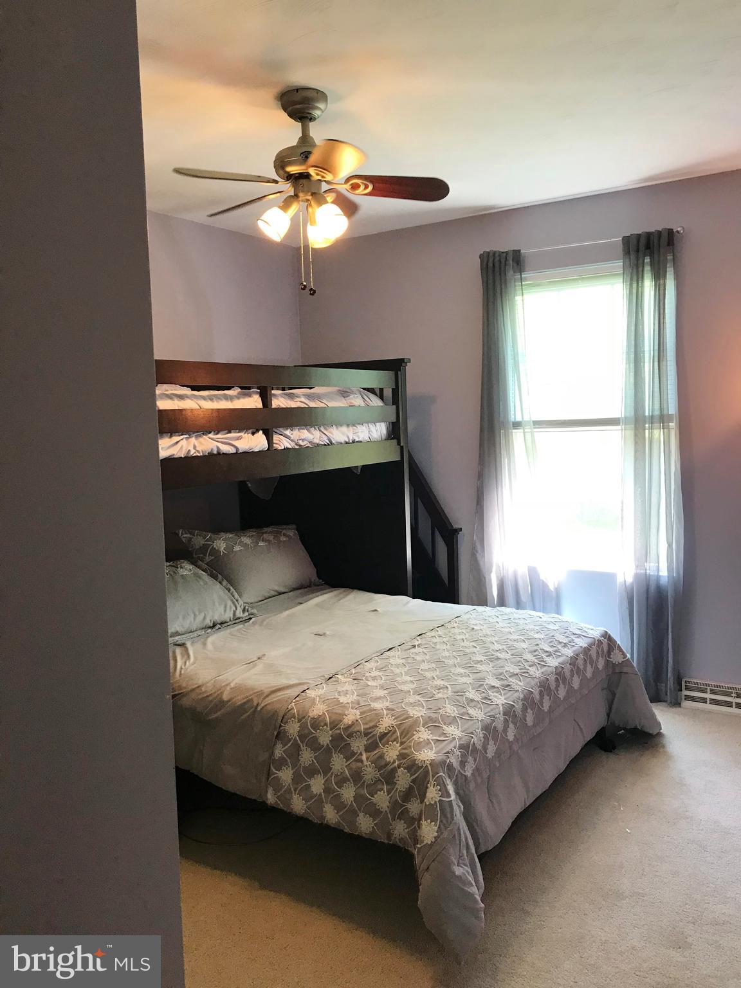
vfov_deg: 63.4
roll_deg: +2.2
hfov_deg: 49.7
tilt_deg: -4.4
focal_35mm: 28
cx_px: 370
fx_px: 799
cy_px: 494
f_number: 1.8
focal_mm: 3.99
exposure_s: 1/30
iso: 25
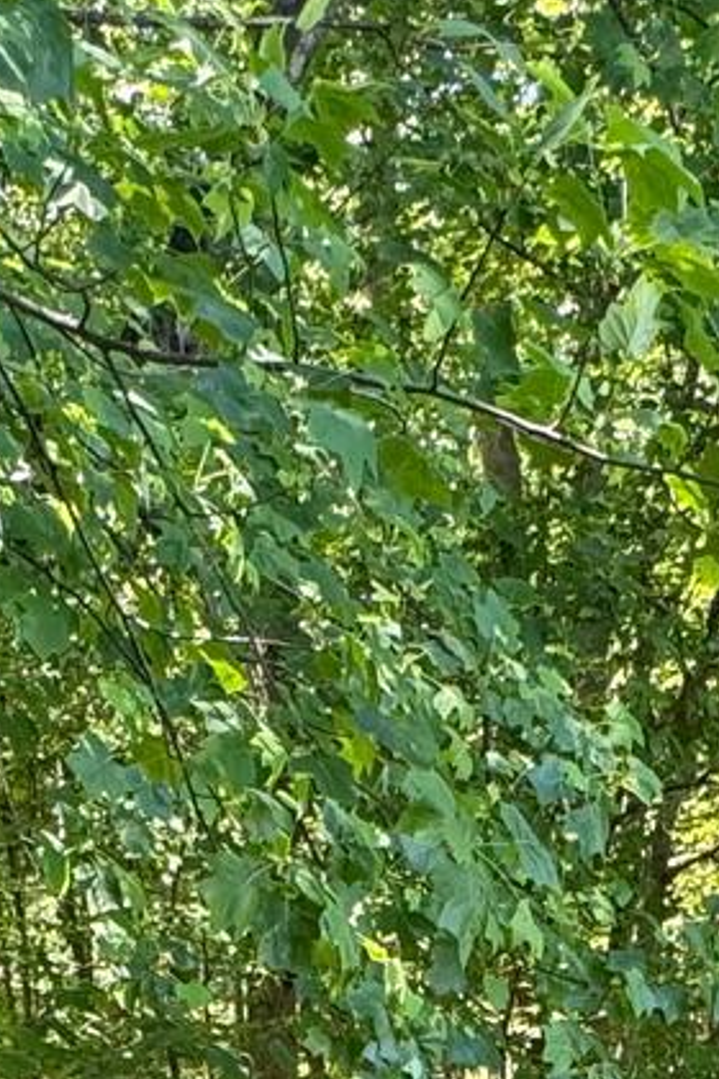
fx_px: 2127
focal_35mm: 71
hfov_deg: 19.1
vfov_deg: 23.0
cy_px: 1624
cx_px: 249
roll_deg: +0.2
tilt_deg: -20.7
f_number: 2.2
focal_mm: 2.22
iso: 125
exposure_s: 1/99
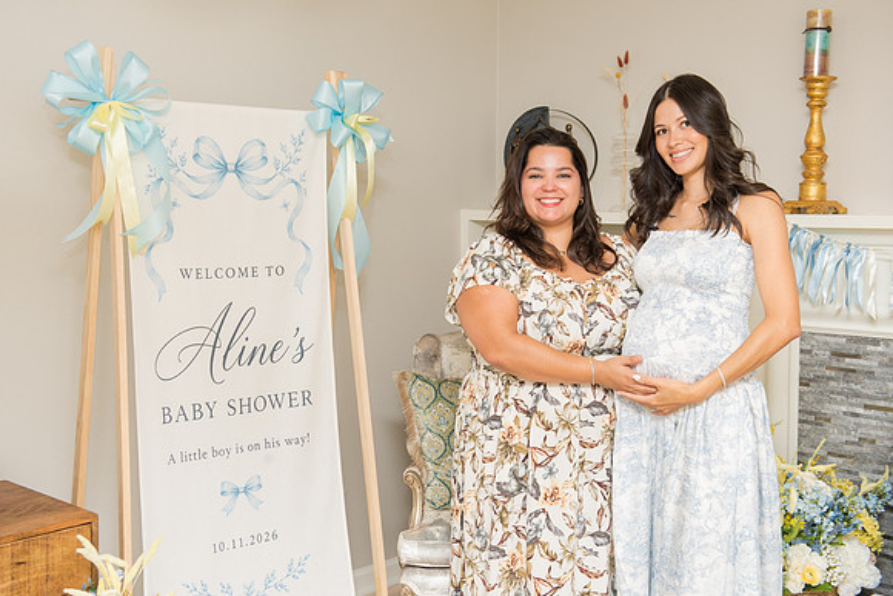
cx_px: 446
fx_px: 1208
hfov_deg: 40.6
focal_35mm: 49
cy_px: 297
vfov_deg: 27.7
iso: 640
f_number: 5.6
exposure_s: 1/200
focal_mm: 48
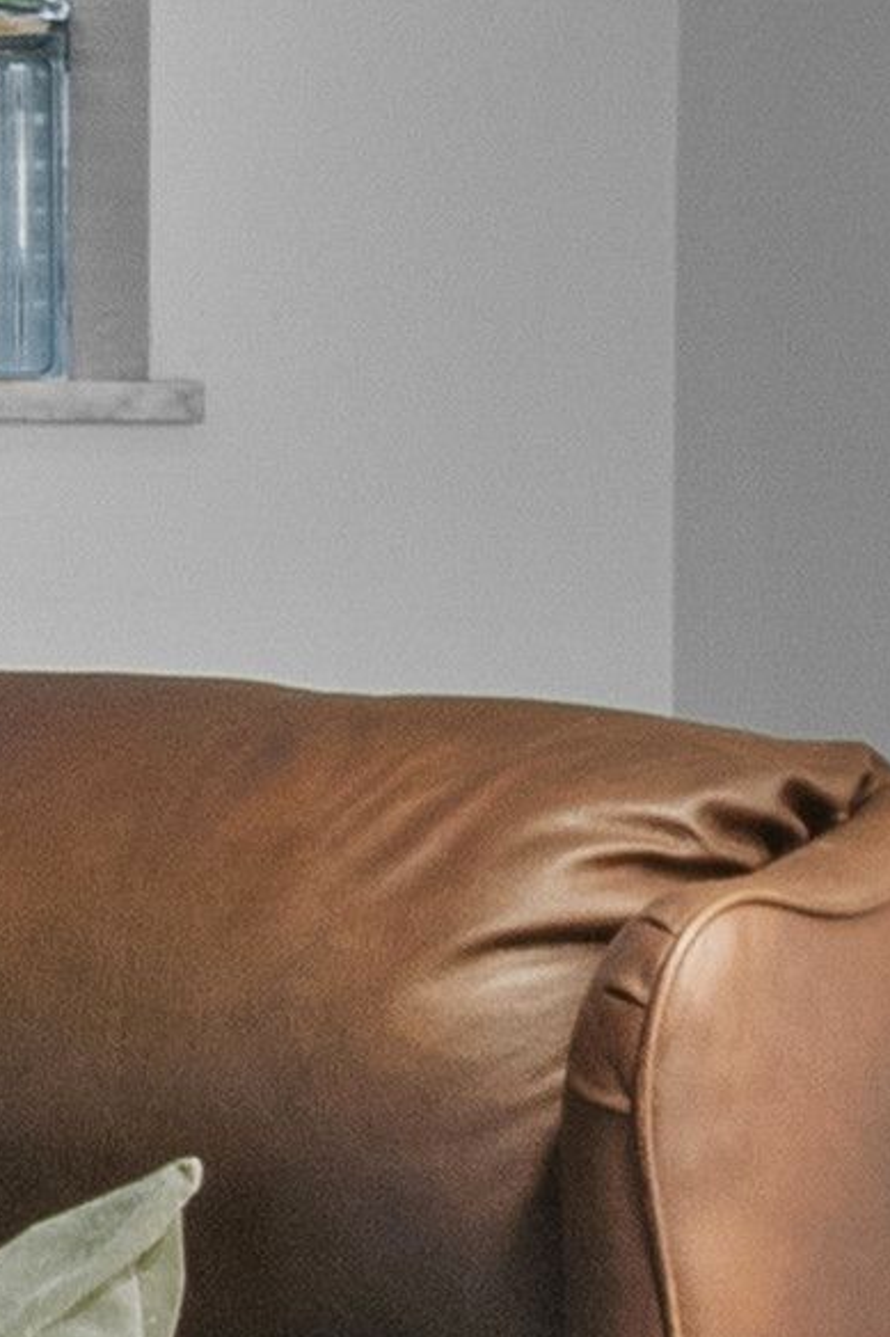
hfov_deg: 4.7
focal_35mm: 257
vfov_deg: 8.0
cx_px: -3082
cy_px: 658
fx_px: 9535
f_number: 10
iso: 400
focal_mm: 30
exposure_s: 1.3
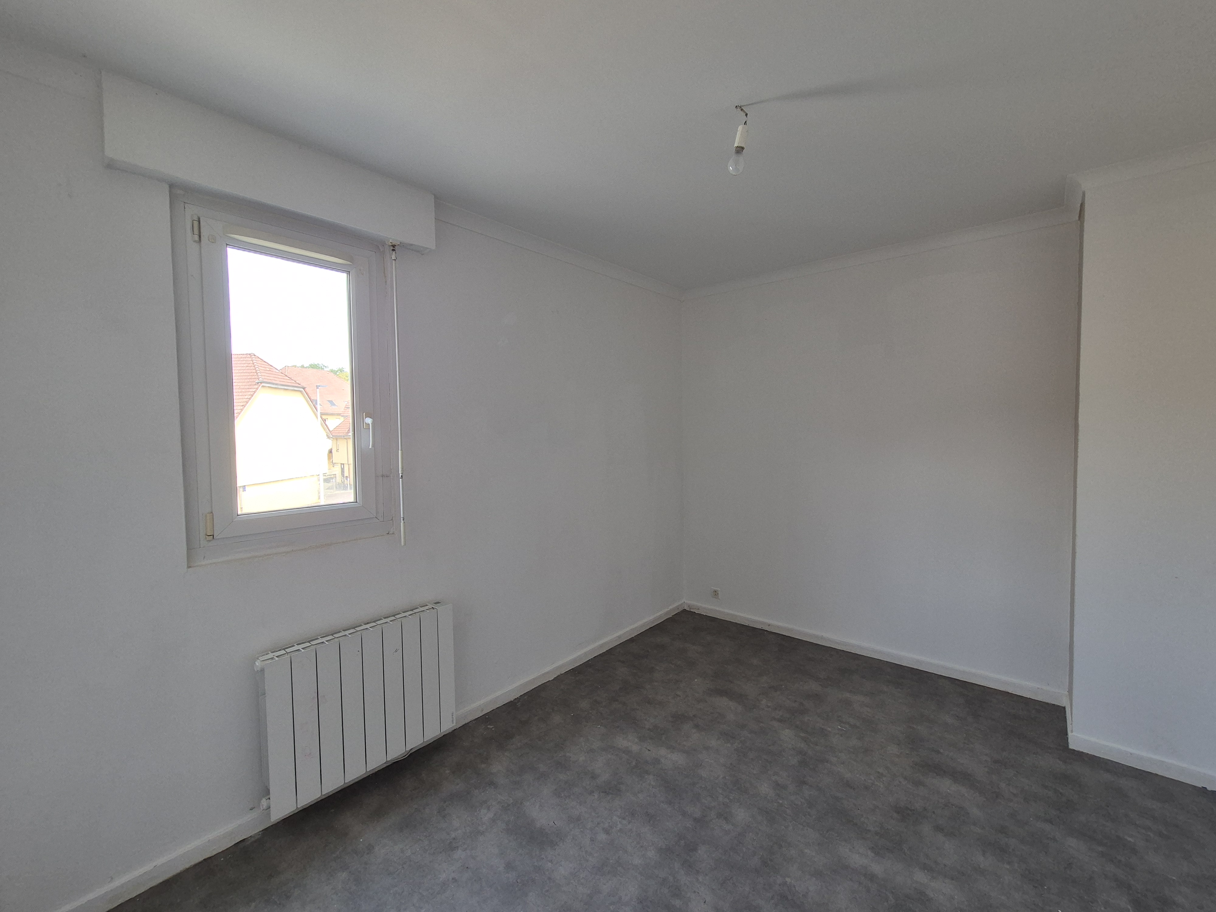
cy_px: 456
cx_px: 608
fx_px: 457
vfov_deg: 89.9
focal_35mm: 13
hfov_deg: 106.2
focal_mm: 2.2
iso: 160
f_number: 2.2
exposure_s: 1/100
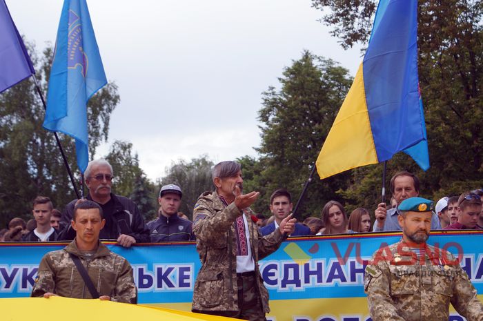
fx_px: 1206
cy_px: 160
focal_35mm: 90
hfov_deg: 22.6
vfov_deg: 15.2
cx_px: 242
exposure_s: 1/250
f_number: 6.3
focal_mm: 60
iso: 100
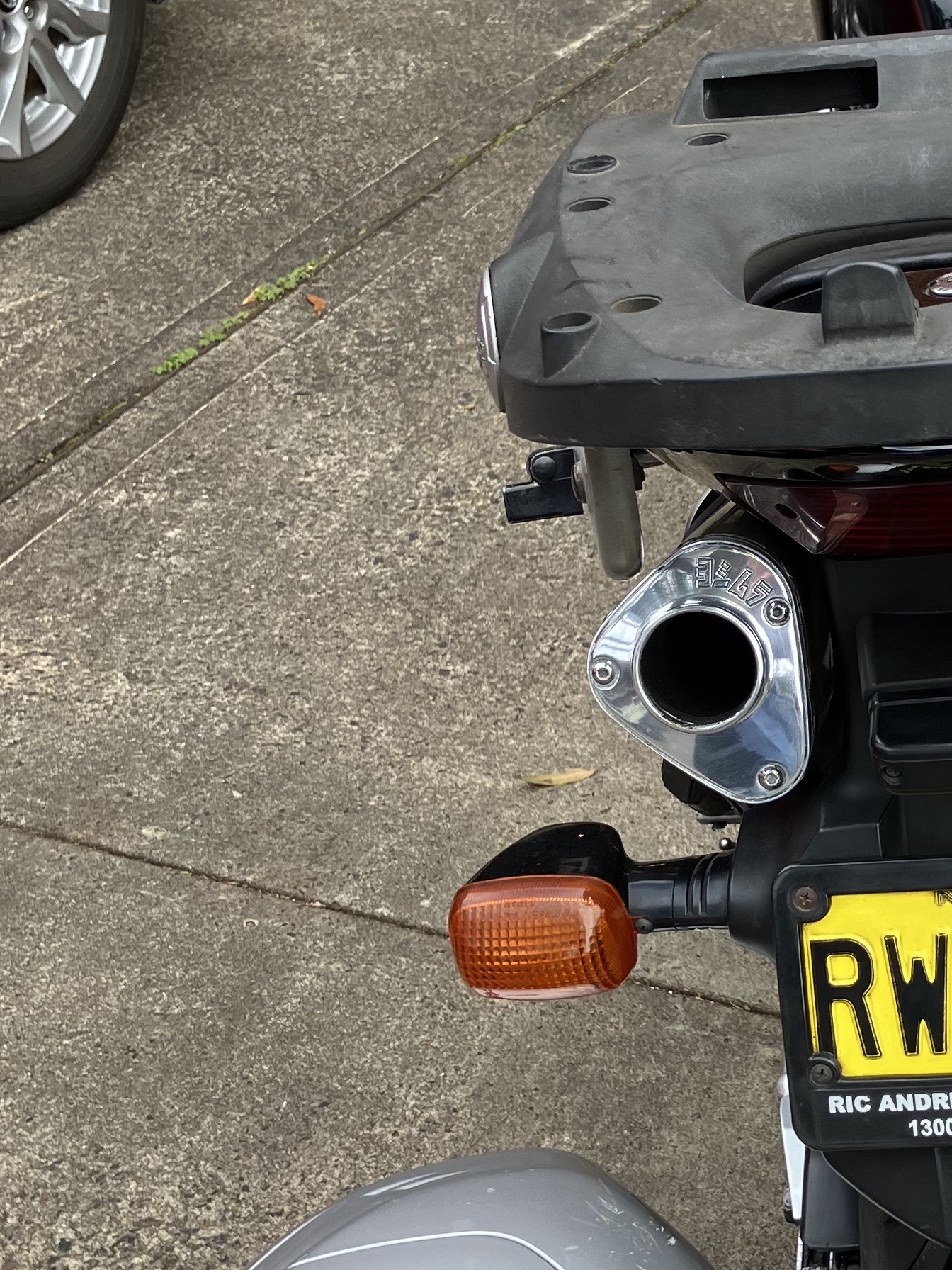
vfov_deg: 30.7
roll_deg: -4.7
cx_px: 939
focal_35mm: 63
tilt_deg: -29.8
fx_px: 2310
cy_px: 626
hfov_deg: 22.4
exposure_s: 1/330
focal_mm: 3.99
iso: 32
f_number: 1.8
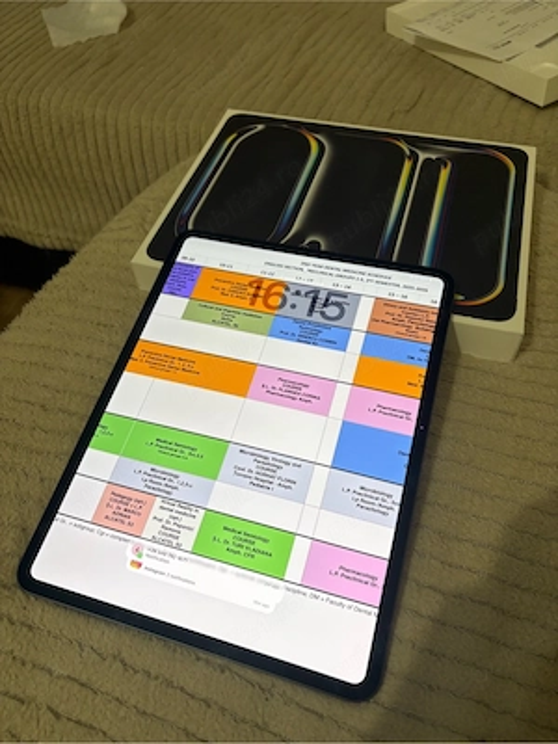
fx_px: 559
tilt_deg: -50.0
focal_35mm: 26
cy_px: 372
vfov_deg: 67.3
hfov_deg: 53.1
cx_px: 279
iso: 80
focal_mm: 5.96
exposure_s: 1/100
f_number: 1.6
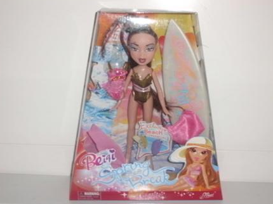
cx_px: 138
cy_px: 101
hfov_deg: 38.9
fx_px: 386
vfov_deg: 29.6
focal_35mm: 49
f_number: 3.3
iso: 64
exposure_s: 1/60
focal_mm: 8.4
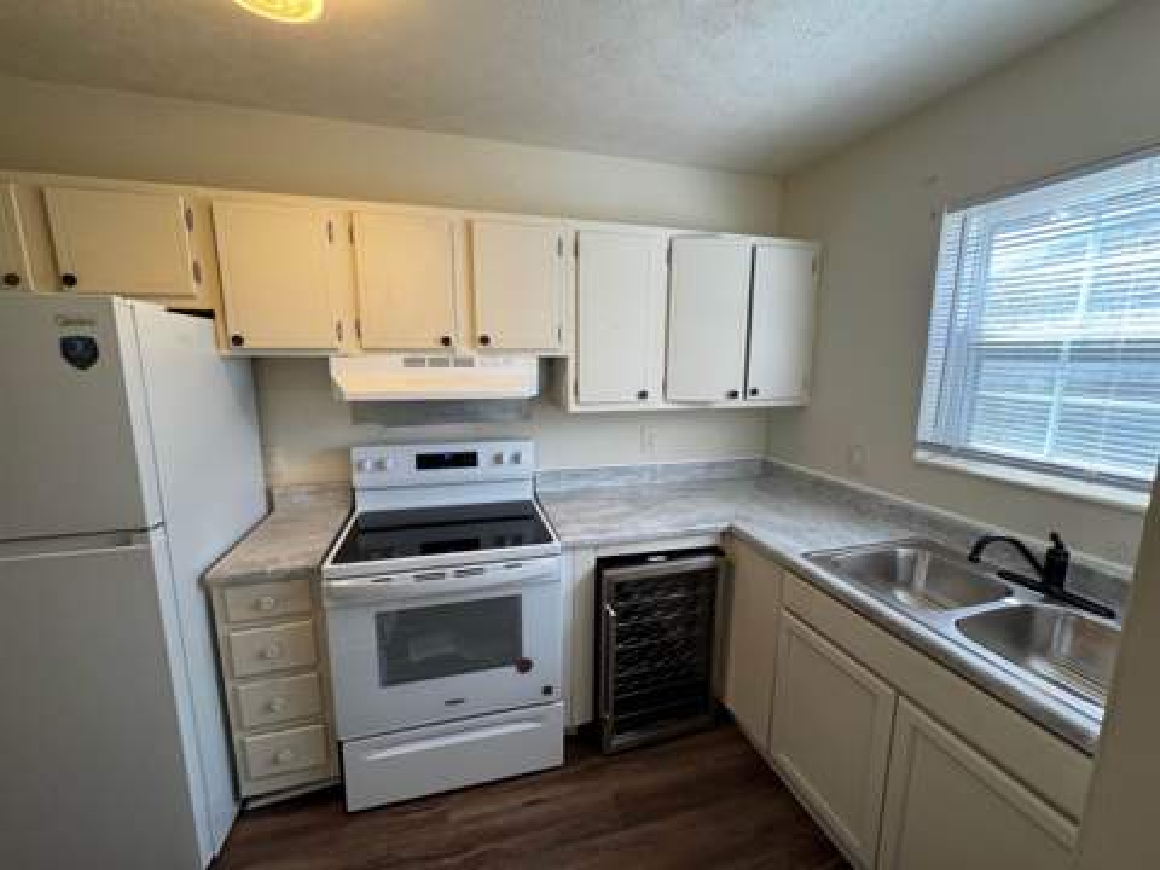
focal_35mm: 14
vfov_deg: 85.7
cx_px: 580
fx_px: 469
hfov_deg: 102.1
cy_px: 435
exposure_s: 1/120
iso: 100
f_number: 2.2
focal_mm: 2.22
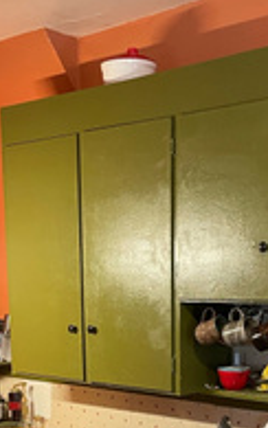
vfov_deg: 28.8
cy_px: 402
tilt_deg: -8.2
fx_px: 794
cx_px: 145
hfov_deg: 19.2
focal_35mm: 68
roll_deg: +0.4
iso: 250
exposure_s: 1/60
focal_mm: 4.2
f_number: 1.6
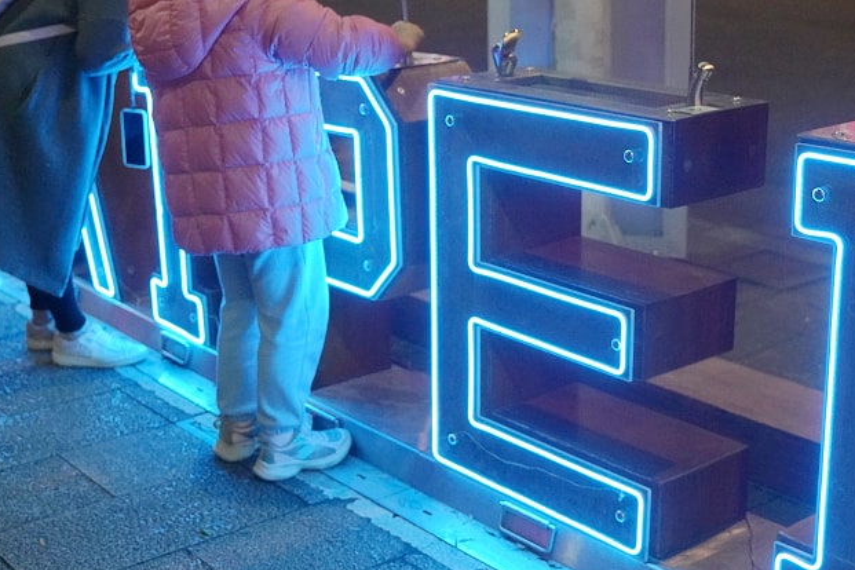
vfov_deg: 24.2
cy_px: 253
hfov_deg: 35.6
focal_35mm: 56
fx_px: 1330
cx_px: 391
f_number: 2.8
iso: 5000
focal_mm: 29
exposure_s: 1/160
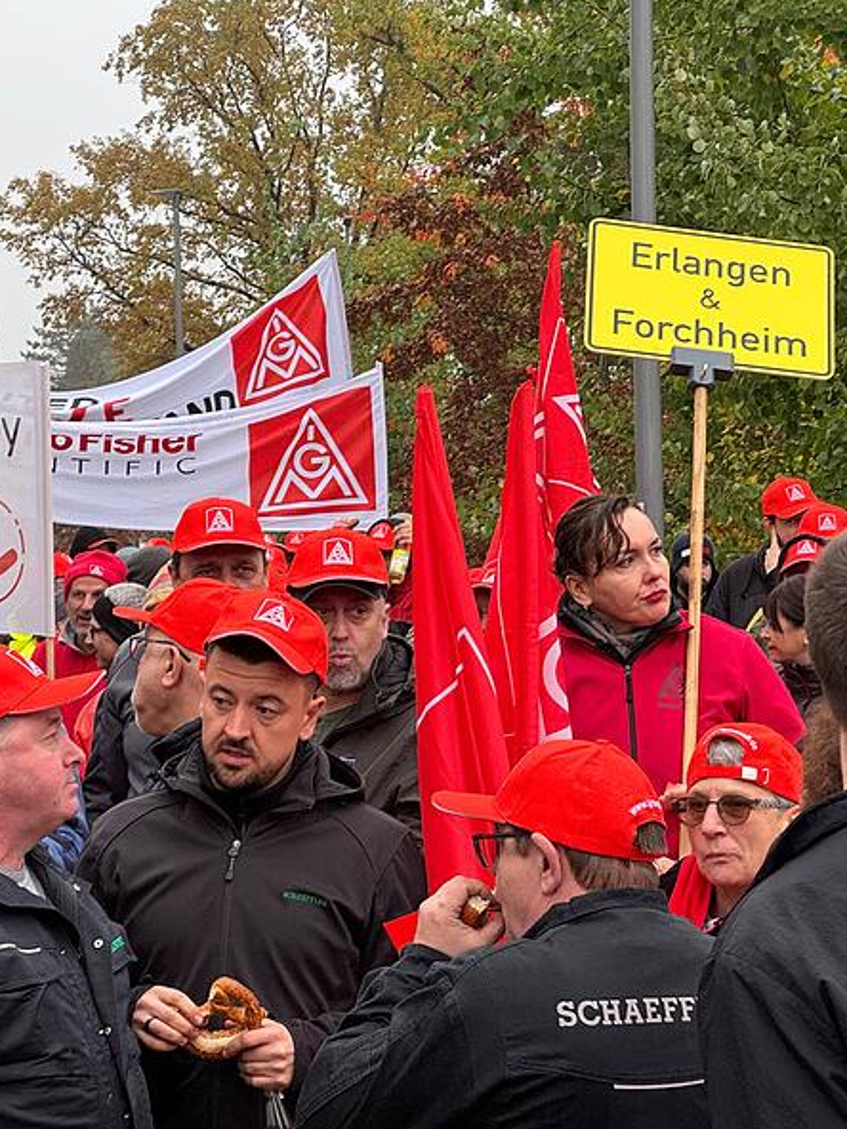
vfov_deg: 18.9
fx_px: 3393
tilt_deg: +0.7
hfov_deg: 14.2
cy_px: 568
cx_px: 326
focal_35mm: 104
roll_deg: +1.7
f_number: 2.8
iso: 64
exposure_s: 1/99
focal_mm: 9
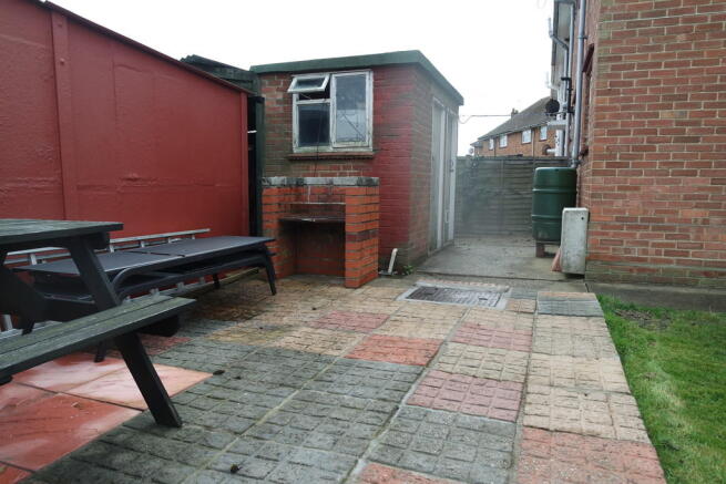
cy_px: 242
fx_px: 484
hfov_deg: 73.7
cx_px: 363
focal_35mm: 24
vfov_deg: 53.2
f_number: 5
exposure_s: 1/160
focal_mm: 16
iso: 100
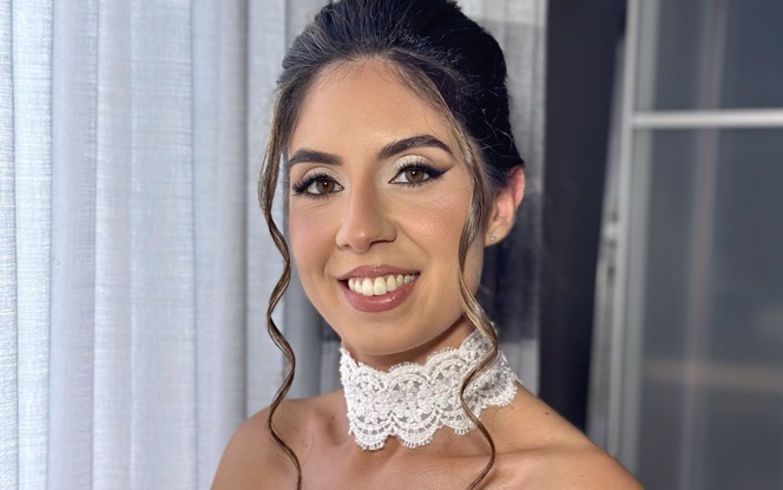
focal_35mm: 69
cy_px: 374
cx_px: 394
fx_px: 1472
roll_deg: -1.6
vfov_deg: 18.7
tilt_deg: -4.5
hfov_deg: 29.8
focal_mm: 6.86
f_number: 1.78
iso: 125
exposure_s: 1/93
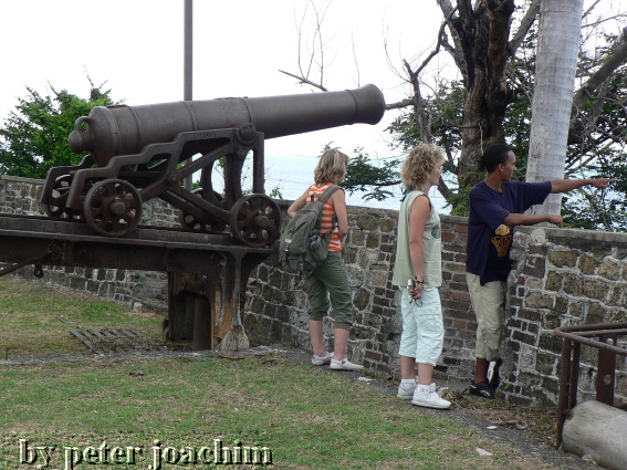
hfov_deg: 31.7
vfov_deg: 24.0
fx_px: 1105
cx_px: 314
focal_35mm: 61
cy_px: 235
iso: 64
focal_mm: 10.5
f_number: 4
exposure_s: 1/200
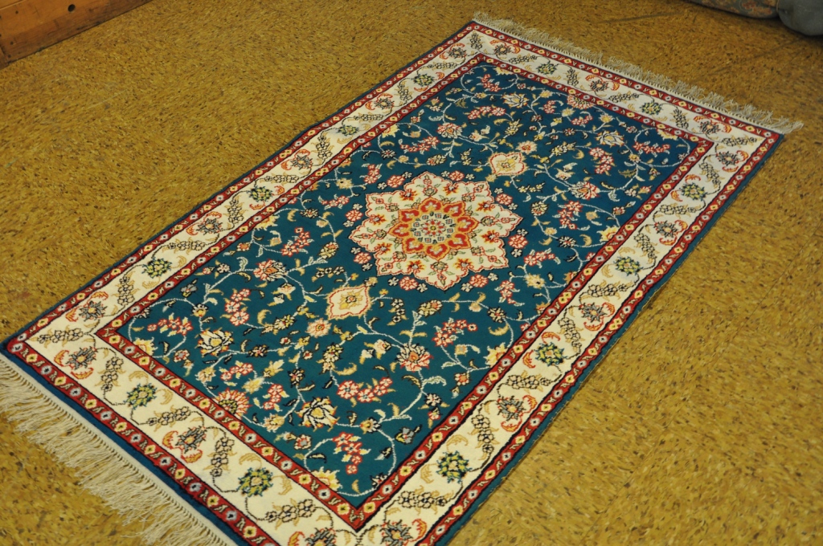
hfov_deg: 51.3
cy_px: 273
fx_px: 856
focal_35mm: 38
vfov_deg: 35.4
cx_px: 412
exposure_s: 1/15
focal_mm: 25
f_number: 6.3
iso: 400
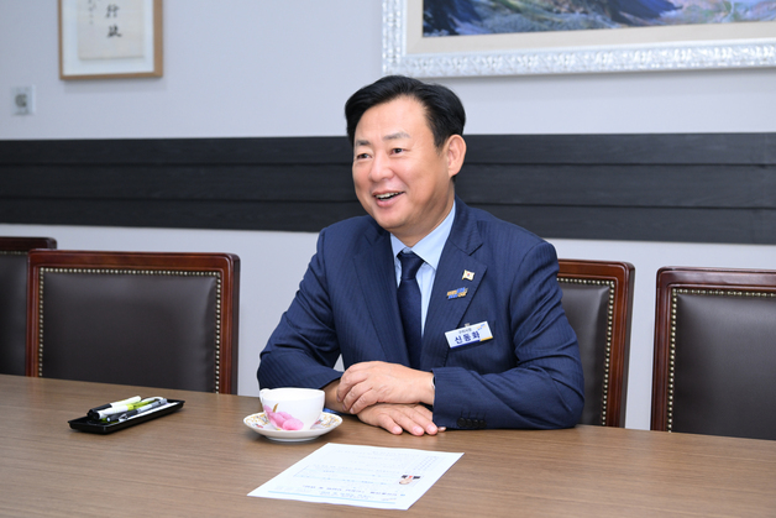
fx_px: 1121
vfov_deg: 26.0
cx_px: 388
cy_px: 259
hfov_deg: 38.2
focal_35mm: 52
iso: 1000
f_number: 5.6
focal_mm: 52
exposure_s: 1/125
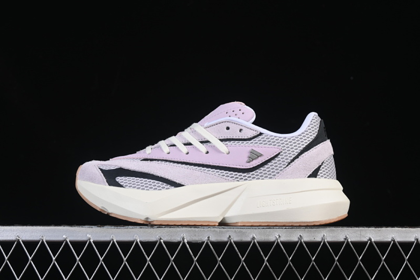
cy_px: 140
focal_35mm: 75
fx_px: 875
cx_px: 210
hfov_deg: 27.0
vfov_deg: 18.2
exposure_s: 1/80
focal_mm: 50
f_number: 8
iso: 160
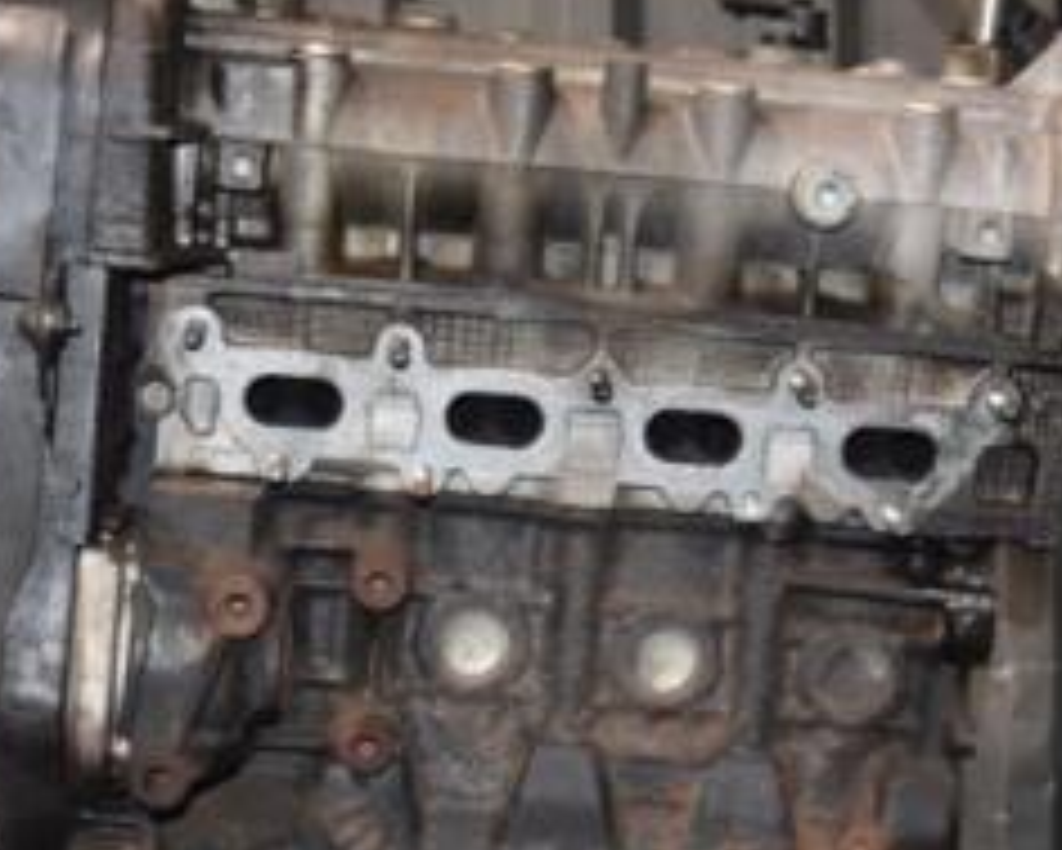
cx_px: 490
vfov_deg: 17.7
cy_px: 675
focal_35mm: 86
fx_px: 2704
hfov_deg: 22.2
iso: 800
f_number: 5
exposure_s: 1/60
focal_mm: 24
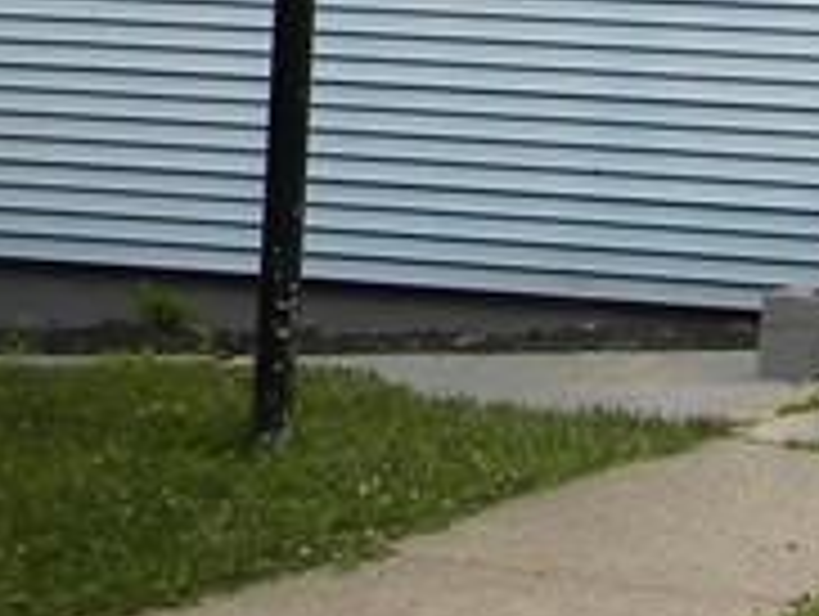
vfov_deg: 7.7
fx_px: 4264
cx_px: 1746
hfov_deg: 10.0
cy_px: -841
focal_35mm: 180
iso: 80
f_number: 3.7
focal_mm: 6.4
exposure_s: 1/423
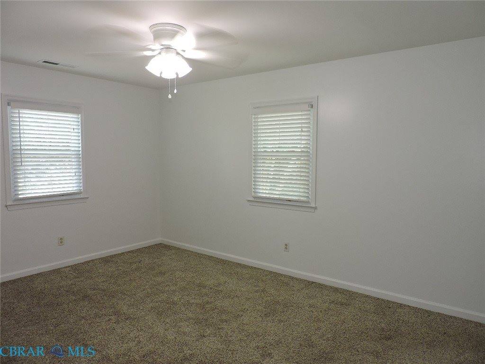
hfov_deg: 71.6
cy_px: 182
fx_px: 336
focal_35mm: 24
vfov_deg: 56.8
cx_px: 242
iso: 180
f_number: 3
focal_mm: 4.3
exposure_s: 1/40
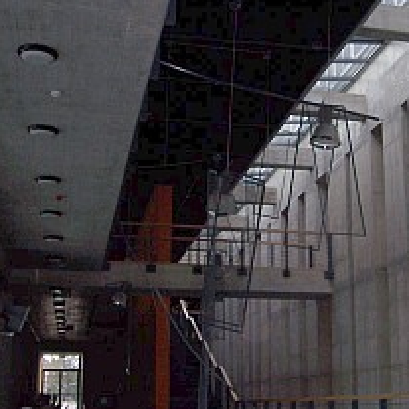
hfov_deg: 29.3
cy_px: 229
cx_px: 281
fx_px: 775
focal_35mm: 58
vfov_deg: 29.5
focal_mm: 5.6
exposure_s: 1/60
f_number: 2.7
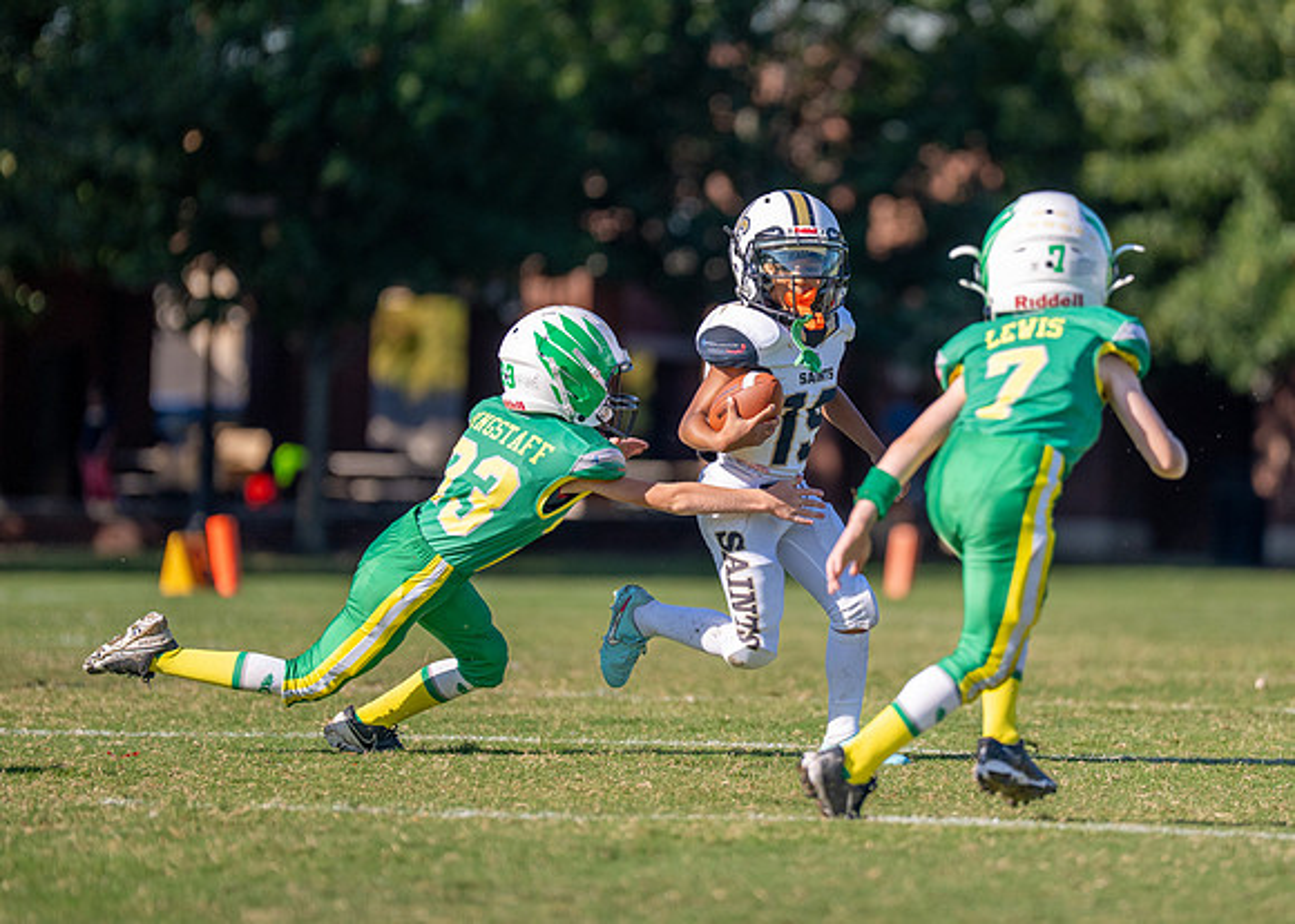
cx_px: 833
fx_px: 10632
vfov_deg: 5.0
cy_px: 419
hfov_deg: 7.0
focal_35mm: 289
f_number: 2.8
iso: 250
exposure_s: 1/4000
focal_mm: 200
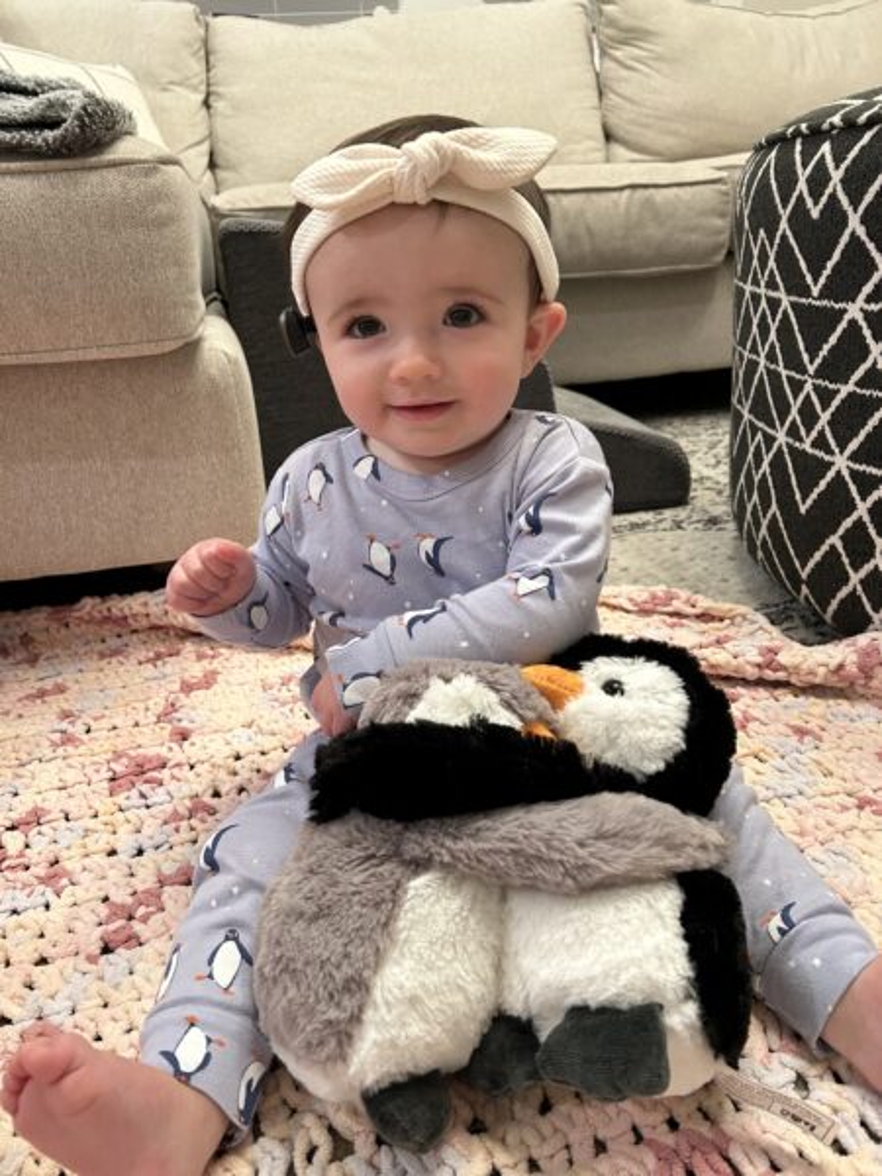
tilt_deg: -20.4
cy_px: 588
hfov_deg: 53.1
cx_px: 441
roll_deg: +4.9
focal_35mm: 26
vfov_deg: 67.3
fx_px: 883
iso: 250
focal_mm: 5.7
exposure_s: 1/60
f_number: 1.5
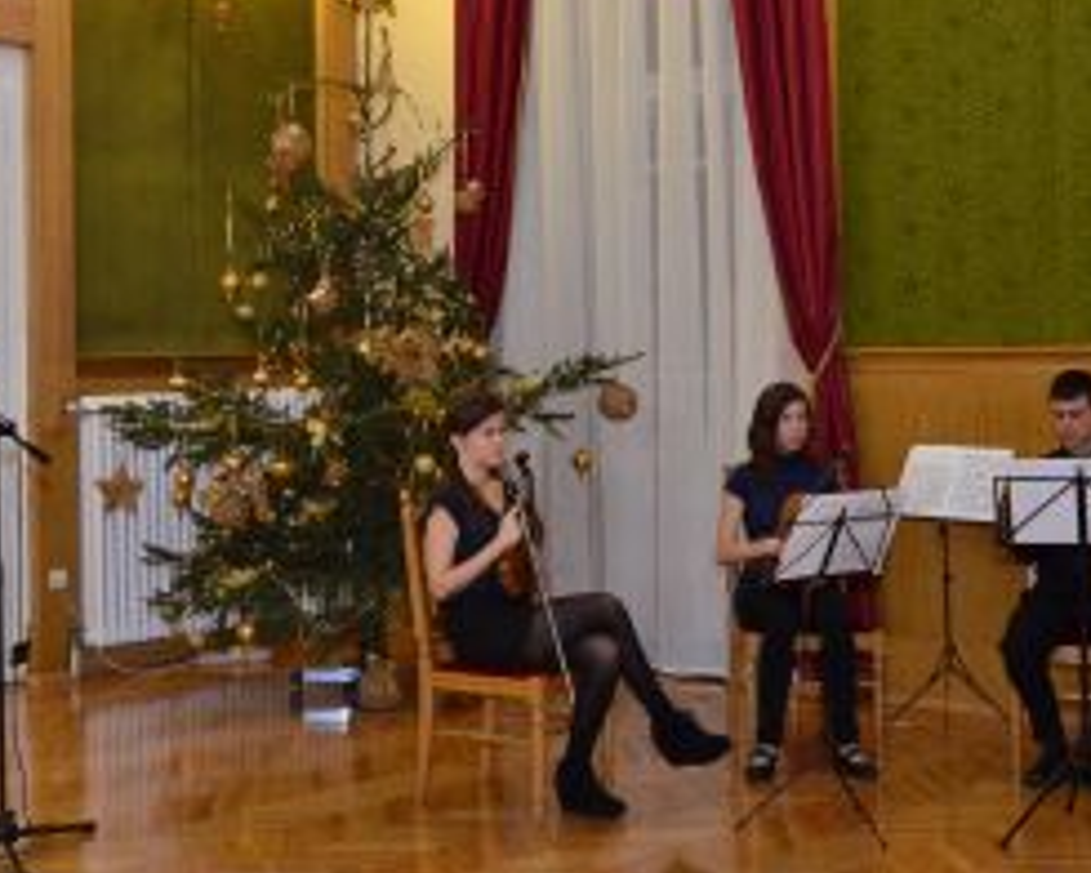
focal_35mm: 63
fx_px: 2034
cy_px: 261
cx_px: 405
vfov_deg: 24.0
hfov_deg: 29.9
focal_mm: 22
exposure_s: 1/125
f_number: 4
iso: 1600
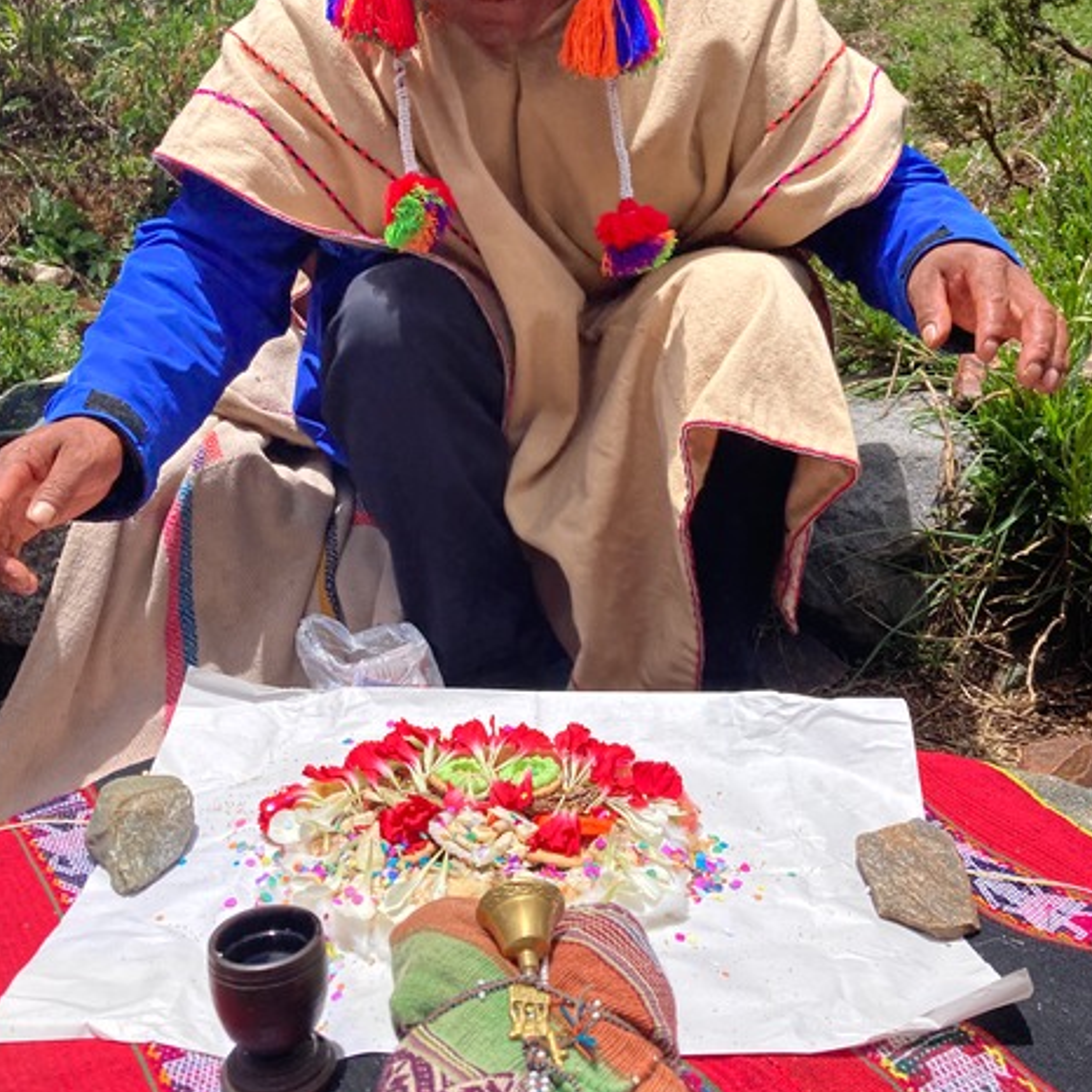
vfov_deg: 48.4
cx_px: 541
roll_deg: +0.4
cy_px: 530
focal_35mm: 34
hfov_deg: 48.5
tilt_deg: -14.2
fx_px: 1213
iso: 20
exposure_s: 1/4000
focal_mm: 3.99
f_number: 1.8
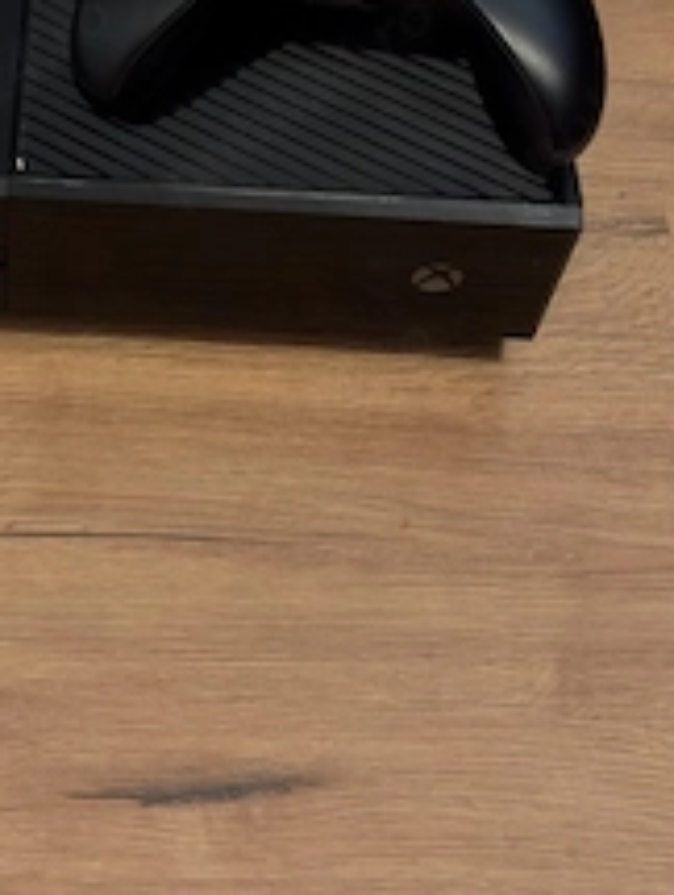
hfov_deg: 22.1
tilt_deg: -51.0
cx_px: 58
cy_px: 150
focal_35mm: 65
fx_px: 1682
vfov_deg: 29.0
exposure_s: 1/33
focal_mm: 5.96
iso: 200
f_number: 1.6
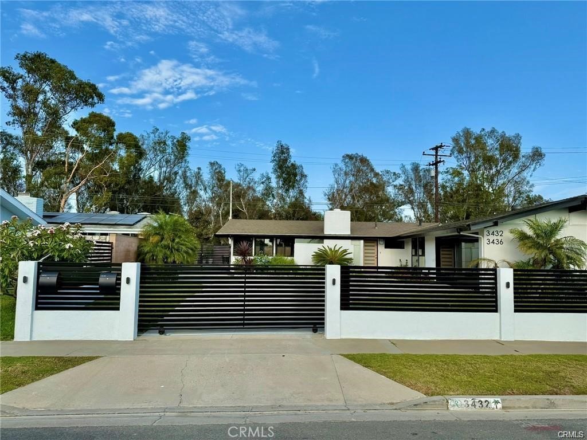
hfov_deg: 71.6
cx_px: 294
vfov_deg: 56.8
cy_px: 220
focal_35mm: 24
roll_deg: -0.2
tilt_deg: +4.3
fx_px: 407
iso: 80
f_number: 1.78
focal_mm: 6.76
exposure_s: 1/3759
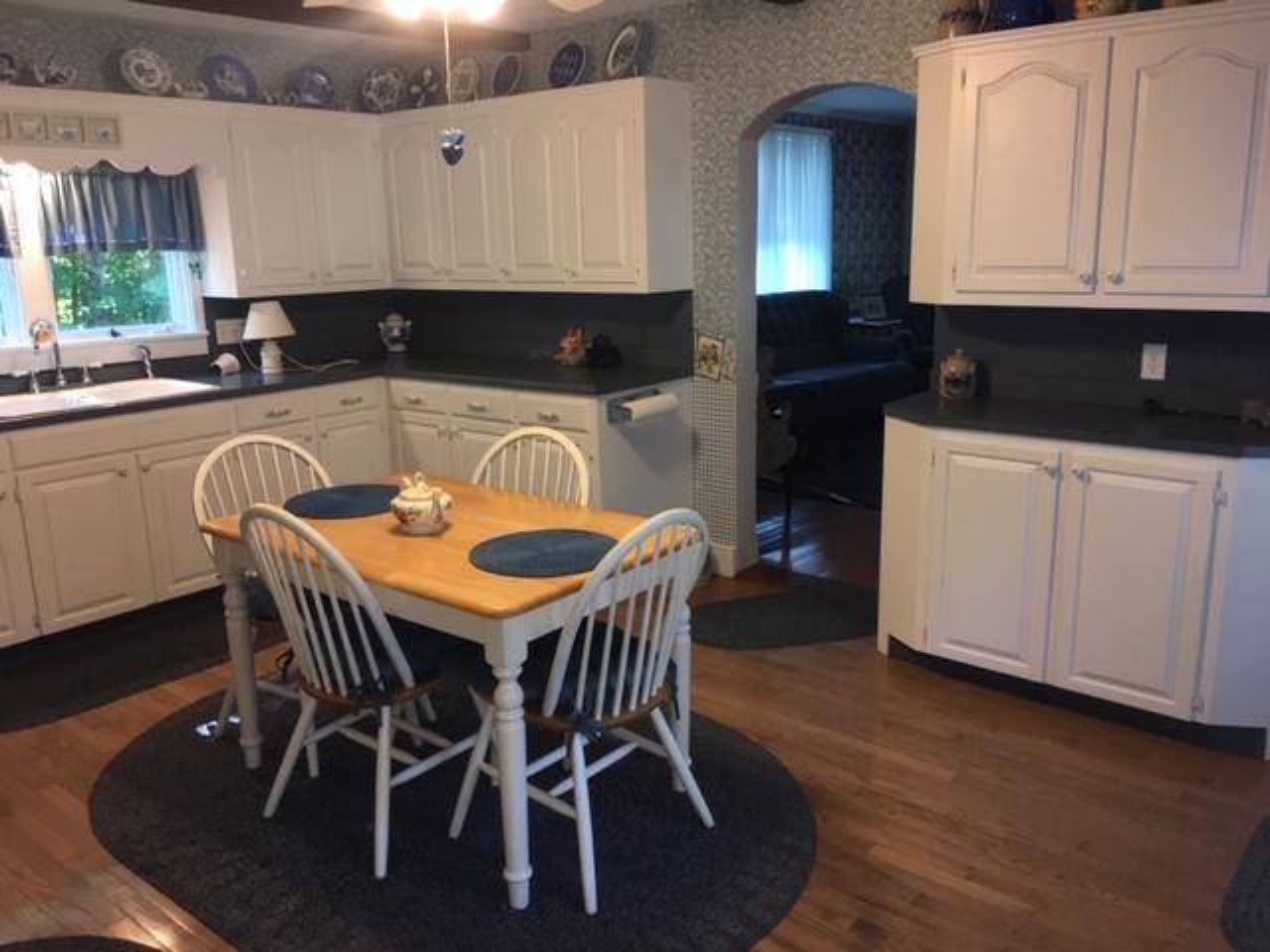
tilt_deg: -12.9
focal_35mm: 29
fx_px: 1064
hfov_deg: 61.7
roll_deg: +1.0
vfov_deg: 48.2
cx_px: 635
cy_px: 476
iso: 80
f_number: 2.2
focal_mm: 4.15
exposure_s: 1/30
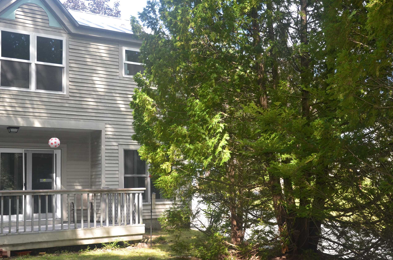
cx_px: 203
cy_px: 142
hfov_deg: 43.2
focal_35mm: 46
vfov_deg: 29.3
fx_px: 497
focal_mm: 25
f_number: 4
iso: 200
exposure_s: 1/200
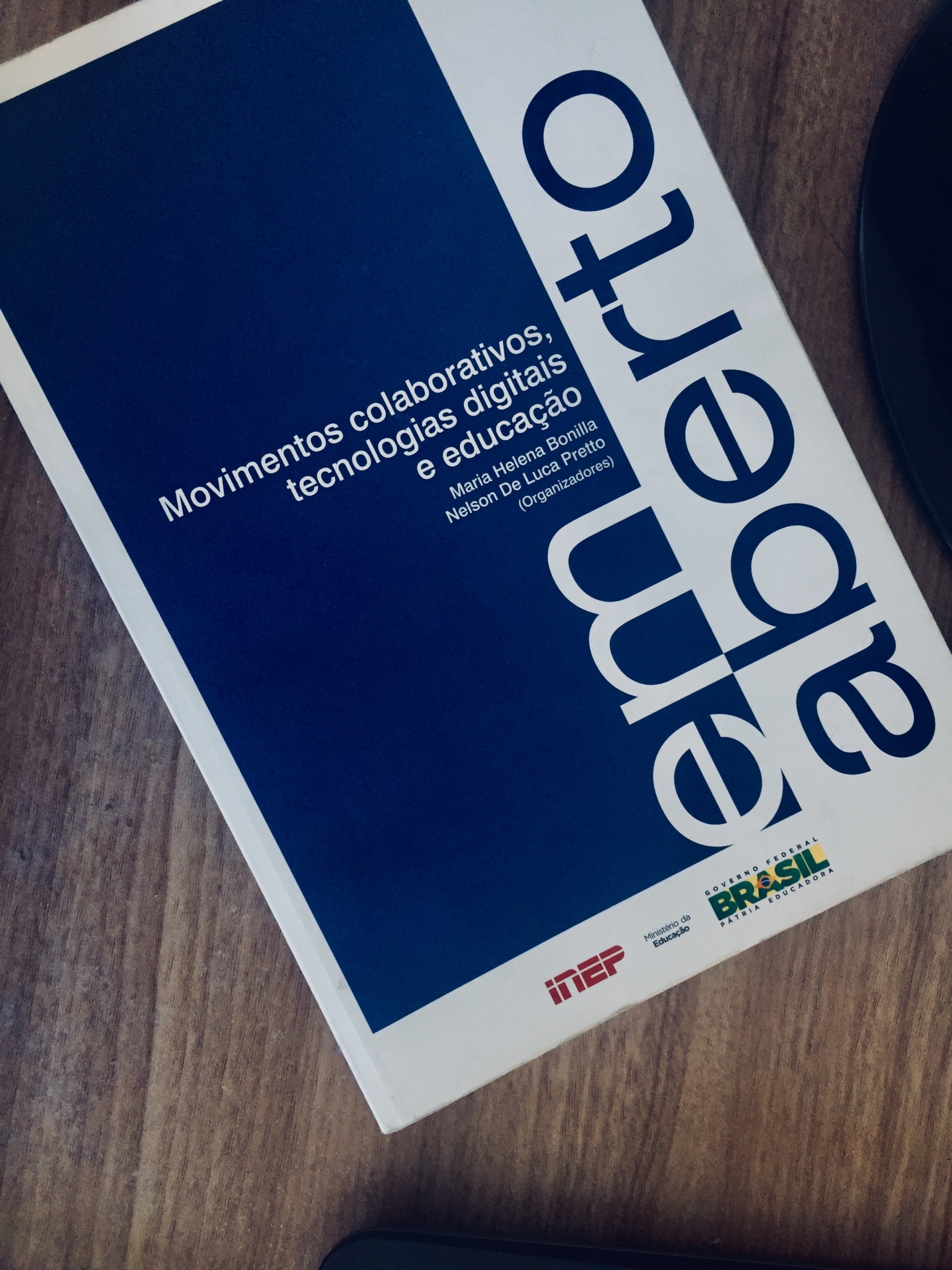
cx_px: 476
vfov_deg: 61.7
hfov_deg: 48.2
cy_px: 635
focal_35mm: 29
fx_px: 1063
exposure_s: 1/30
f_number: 2.2
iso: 100
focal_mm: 4.15
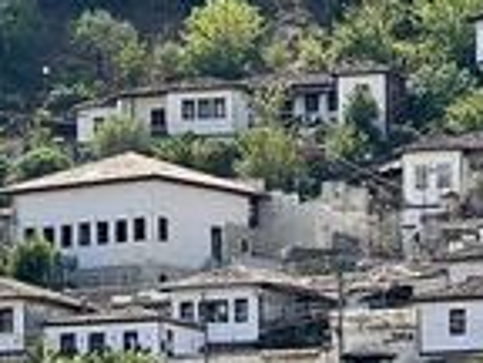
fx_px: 4465
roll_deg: +0.7
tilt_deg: +4.1
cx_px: -50
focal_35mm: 320
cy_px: 541
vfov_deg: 4.6
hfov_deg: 6.2
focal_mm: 9
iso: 32
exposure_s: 1/576
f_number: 2.8
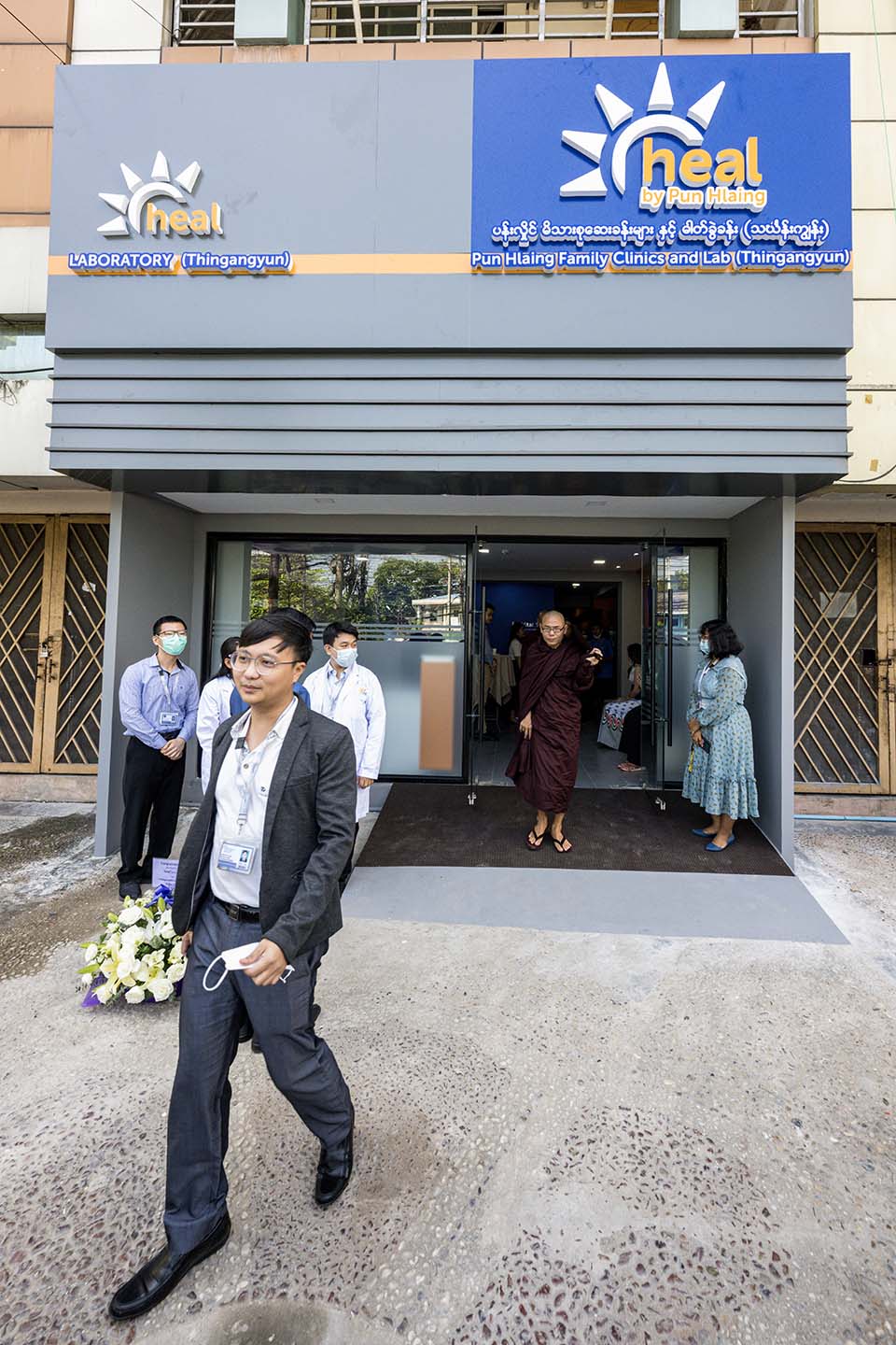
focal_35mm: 14
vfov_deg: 104.3
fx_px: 523
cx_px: 448
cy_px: 672
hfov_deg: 81.2
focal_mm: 14
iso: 1600
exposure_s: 1/250
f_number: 8
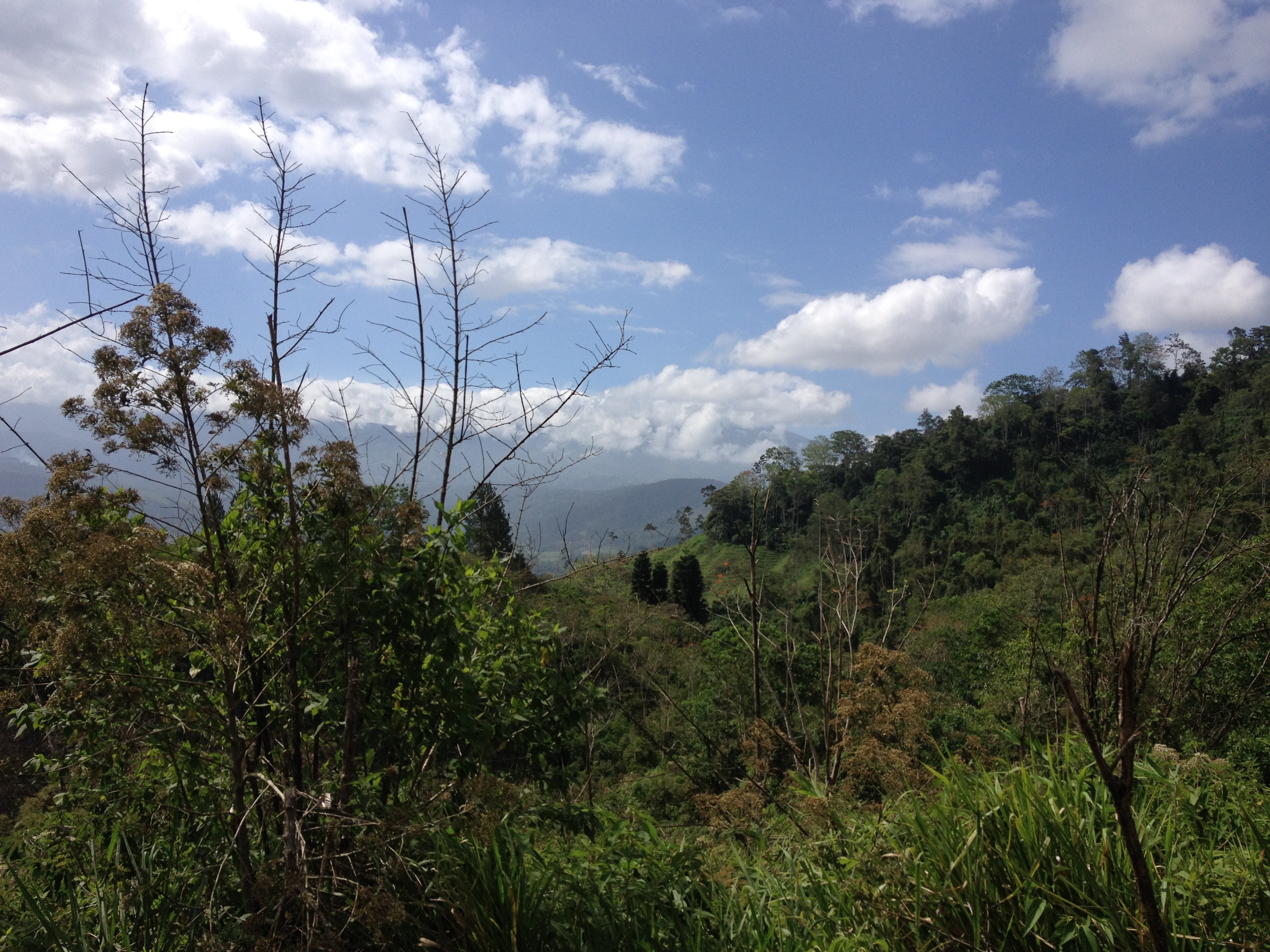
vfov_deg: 40.7
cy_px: 476
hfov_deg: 52.6
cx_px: 635
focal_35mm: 35
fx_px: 1284
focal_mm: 4.28
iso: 50
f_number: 2.4
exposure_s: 1/2762
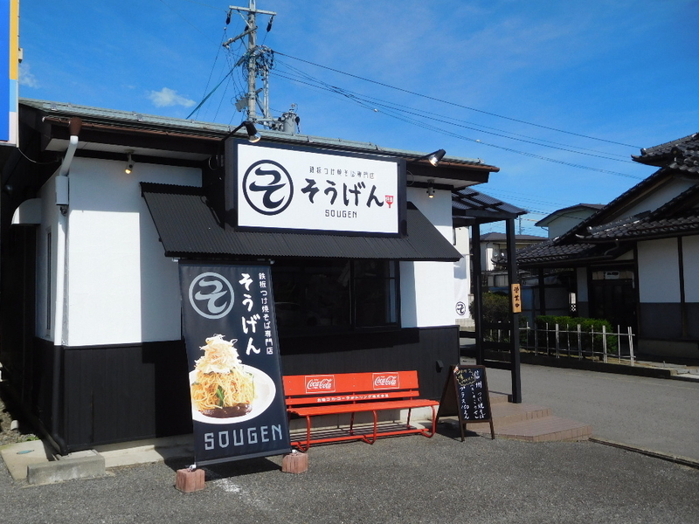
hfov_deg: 56.8
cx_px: 350
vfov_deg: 44.2
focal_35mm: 32
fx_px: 646
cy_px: 262
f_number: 7.2
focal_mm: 5.7
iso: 125
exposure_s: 1/500
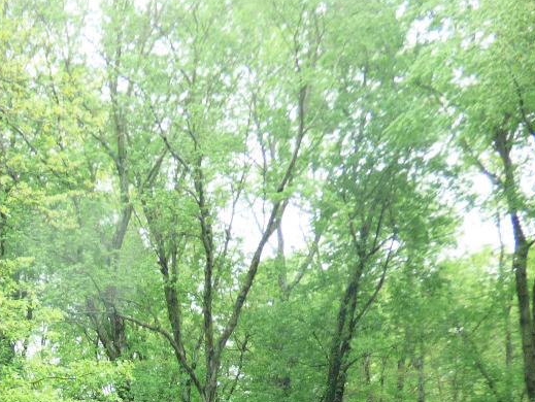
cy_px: 534
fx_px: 1887
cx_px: -97
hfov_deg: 15.6
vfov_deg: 11.8
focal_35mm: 122
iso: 400
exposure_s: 1/200
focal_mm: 7.79
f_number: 3.7
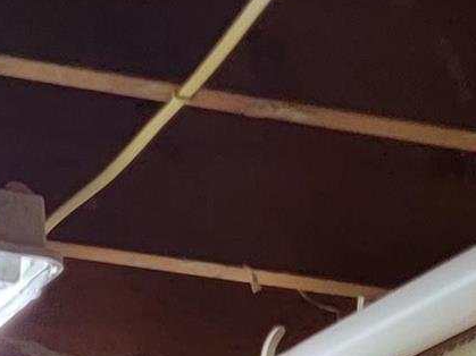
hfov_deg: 10.9
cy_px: 1205
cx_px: -212
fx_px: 2419
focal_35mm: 176
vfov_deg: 7.1
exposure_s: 1/119
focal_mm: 6.7
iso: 250
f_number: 1.8
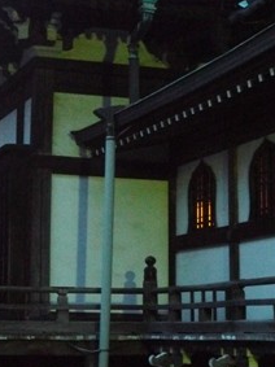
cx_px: 141
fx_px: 1198
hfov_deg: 13.1
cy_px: 128
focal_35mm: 113
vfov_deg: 17.4
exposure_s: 1/10
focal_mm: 12.8
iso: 800
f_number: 2.8
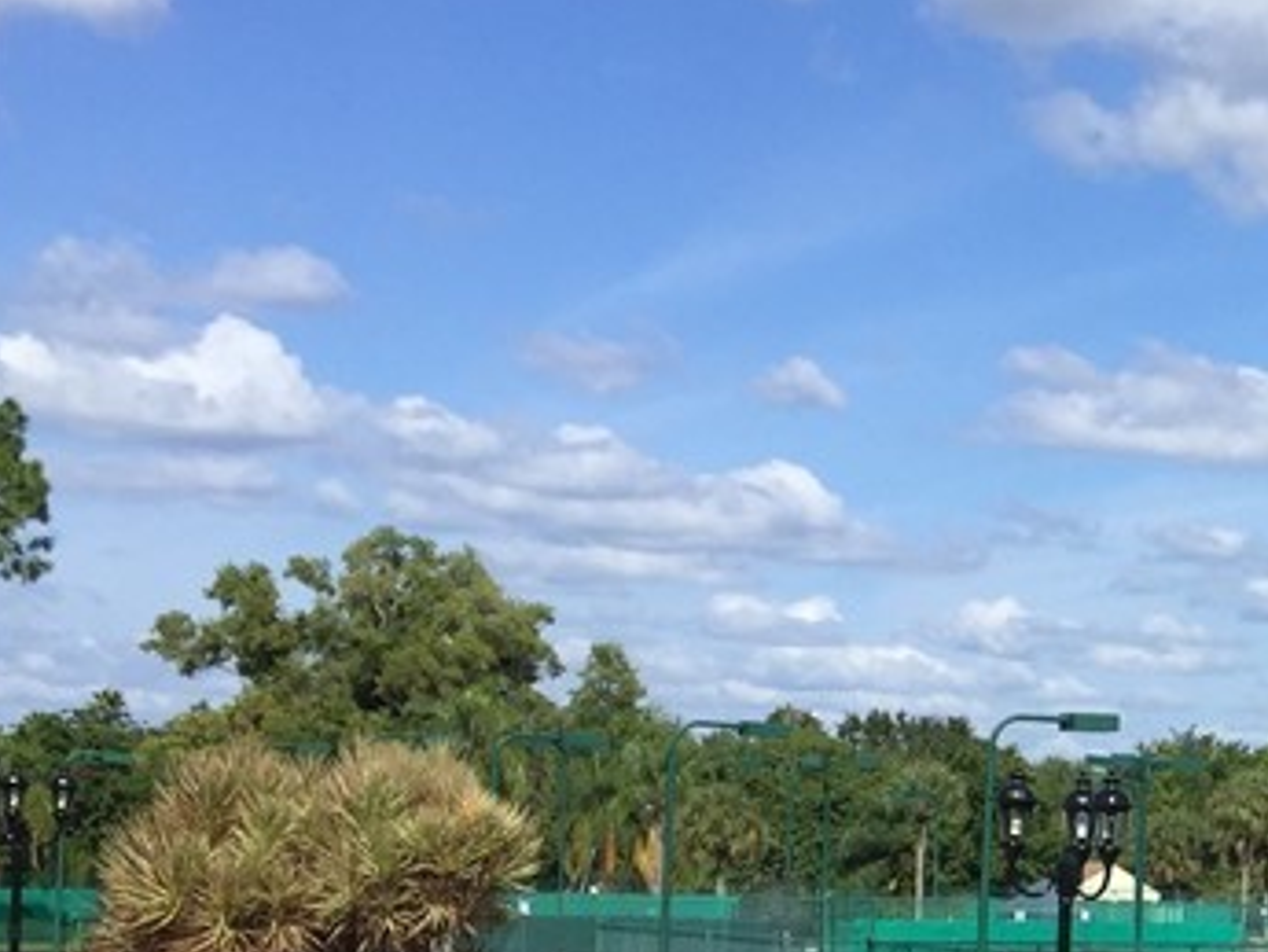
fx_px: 3151
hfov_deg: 19.9
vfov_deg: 16.9
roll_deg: -2.1
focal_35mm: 86
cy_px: 919
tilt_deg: +0.4
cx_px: 1860
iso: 32
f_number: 2.2
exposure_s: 1/1236
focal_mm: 4.15
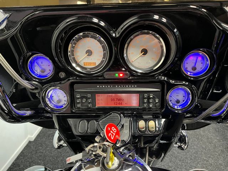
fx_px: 171
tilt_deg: -21.0
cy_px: 86
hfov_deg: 67.3
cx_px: 114
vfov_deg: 53.1
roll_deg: -6.6
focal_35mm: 26
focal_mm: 5.1
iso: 500
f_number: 1.6
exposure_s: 1/45
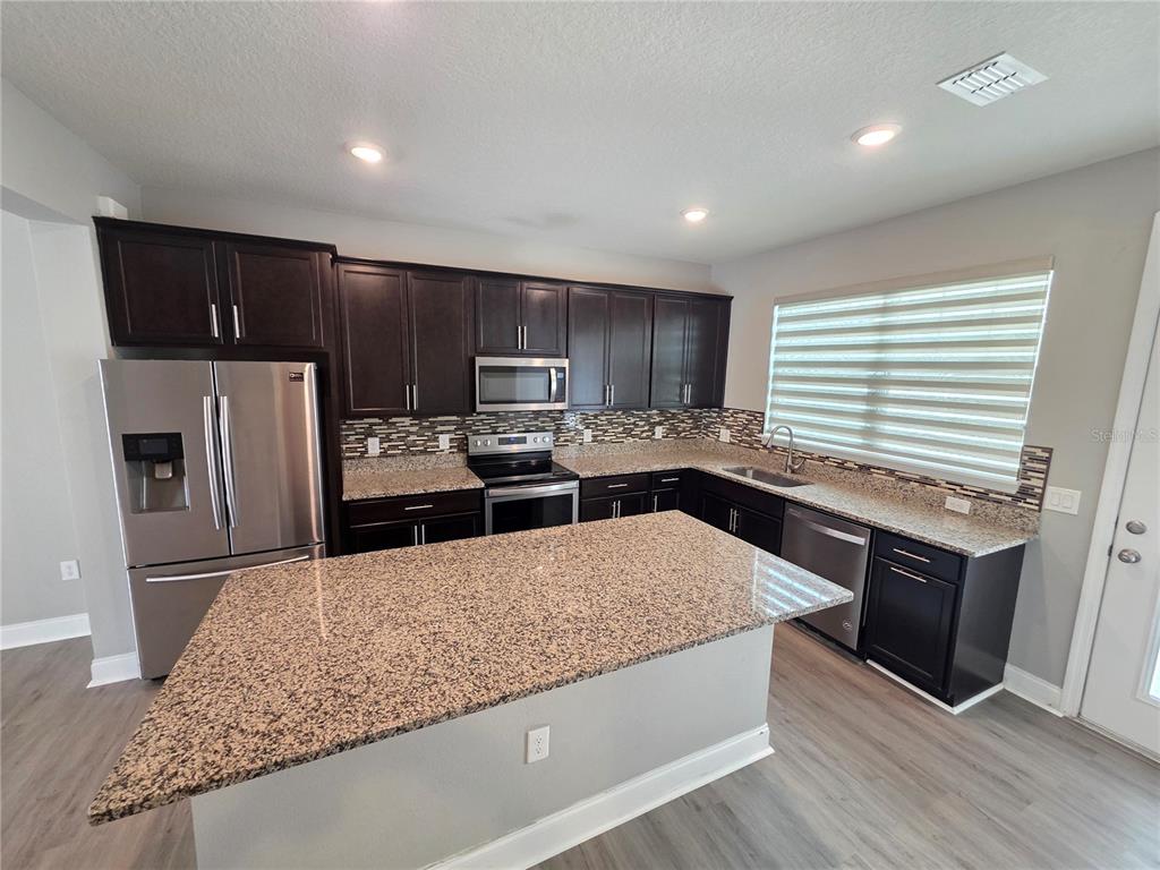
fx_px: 436
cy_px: 435
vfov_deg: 89.9
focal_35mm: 13
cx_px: 580
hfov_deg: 106.2
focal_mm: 2.2
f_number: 1.9
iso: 320
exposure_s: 1/60
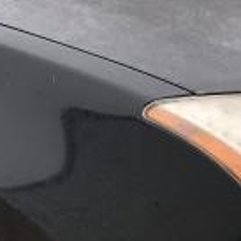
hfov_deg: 11.5
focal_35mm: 144
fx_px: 1134
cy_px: 135
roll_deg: +2.1
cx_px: -137
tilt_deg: -20.9
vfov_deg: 12.1
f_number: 1.8
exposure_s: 1/120
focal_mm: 3.99
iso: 25
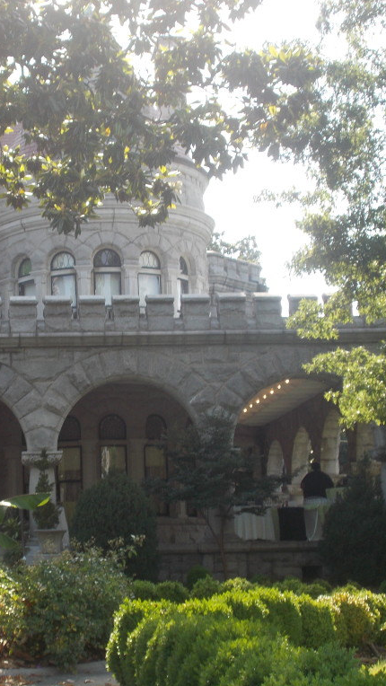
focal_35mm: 73
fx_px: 1328
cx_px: 19
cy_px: 344
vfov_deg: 29.0
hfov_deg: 16.3
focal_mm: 9
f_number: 4.5
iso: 80
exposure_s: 1/125
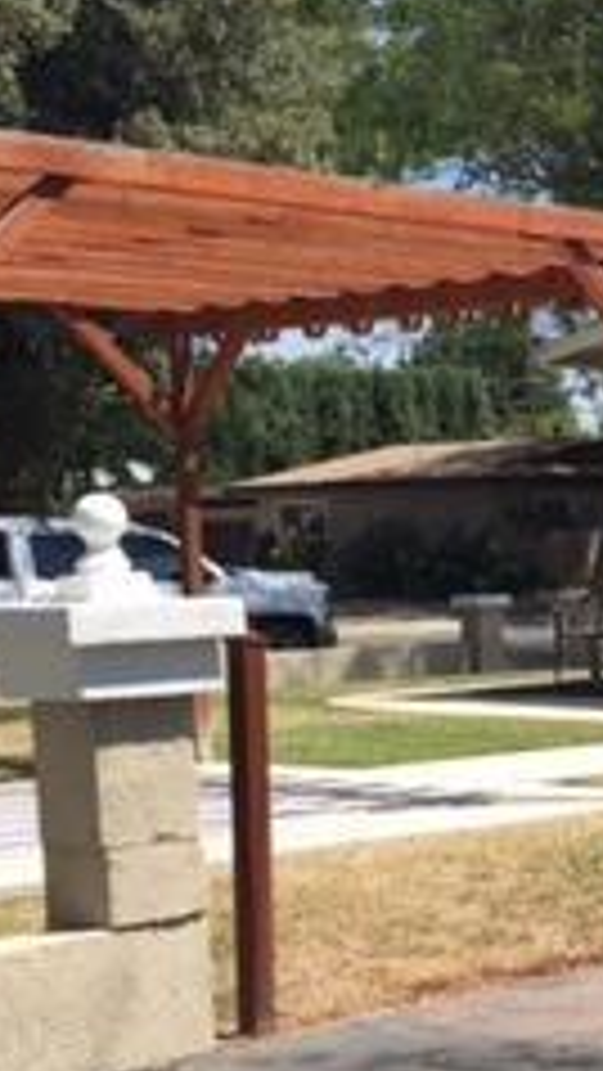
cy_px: 801
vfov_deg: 24.7
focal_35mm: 85
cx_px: 1094
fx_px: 2414
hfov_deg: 12.9
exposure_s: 1/1276
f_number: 2.2
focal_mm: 4.15
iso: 32
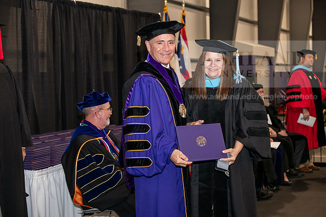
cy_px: 108
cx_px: 163
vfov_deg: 19.5
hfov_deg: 28.8
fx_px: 634
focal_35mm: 70
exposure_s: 1/200
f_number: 5.6
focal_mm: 70
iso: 2500
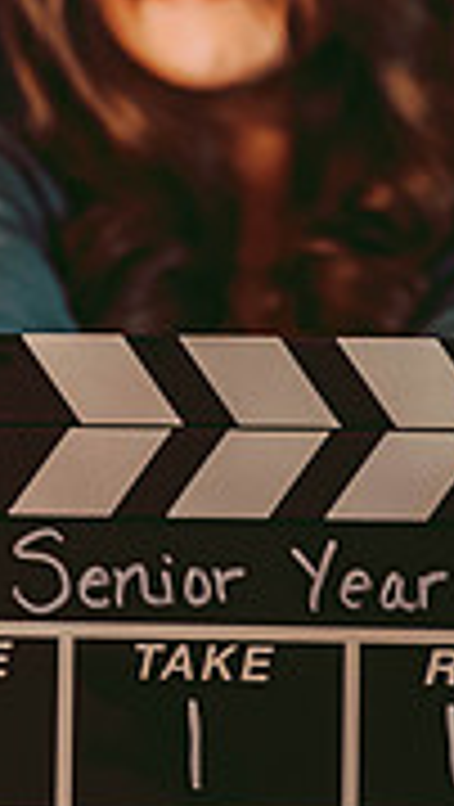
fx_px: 3651
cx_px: 184
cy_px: 396
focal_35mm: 171
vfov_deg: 12.6
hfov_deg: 7.1
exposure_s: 1/160
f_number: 2.8
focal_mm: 65
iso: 1000
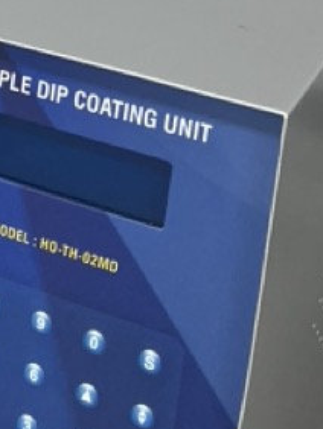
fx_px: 1466
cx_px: -306
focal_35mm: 118
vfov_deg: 15.6
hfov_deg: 11.4
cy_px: -181
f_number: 1.6
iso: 80
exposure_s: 1/100
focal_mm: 5.1
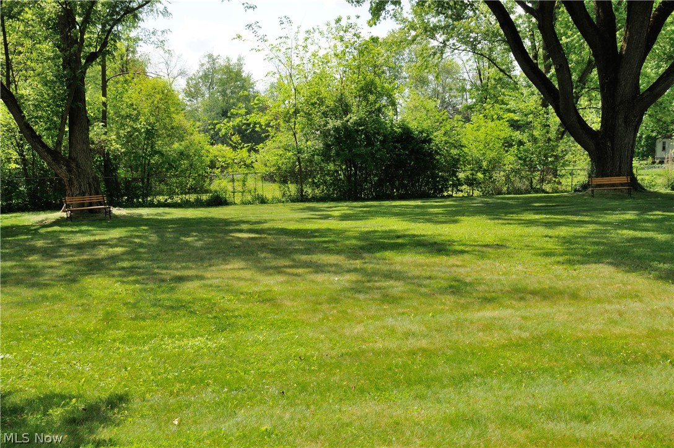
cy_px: 224
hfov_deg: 43.7
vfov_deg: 29.8
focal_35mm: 45
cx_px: 337
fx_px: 841
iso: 400
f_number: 9
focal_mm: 30
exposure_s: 1/320
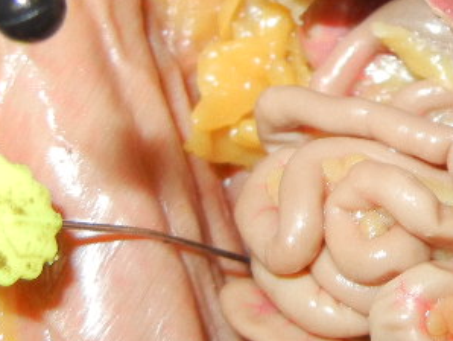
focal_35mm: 103
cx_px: 527
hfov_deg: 18.2
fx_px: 1349
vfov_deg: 14.2
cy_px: 30
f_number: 7
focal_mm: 5.4
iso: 200
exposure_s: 1/30
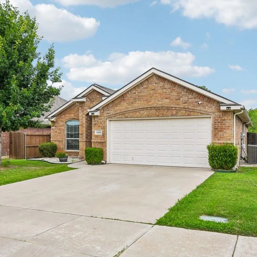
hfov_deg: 53.9
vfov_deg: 54.0
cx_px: 141
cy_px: 130
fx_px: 252
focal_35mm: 30
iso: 400
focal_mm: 23
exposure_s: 1/640
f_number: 8
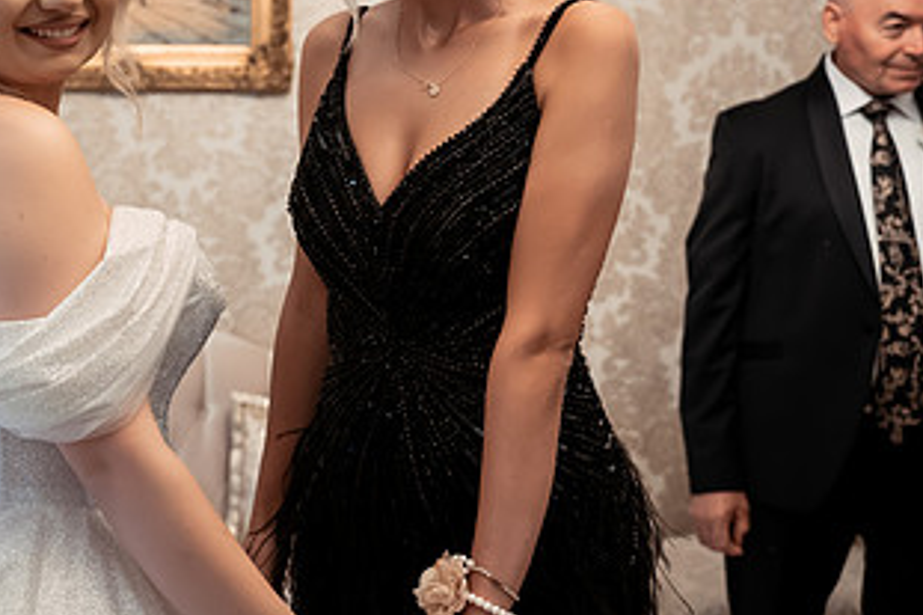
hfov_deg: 34.6
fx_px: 1435
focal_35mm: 56
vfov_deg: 24.1
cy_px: 264
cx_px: 196
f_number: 3.2
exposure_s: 1/200
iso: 3200
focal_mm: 30
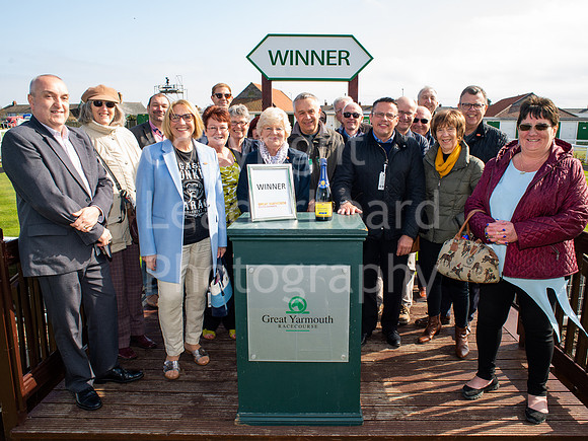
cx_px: 307
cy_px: 220
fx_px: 441
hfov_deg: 67.3
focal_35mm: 26
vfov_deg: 53.1
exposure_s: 1/250
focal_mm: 24
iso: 320
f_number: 8
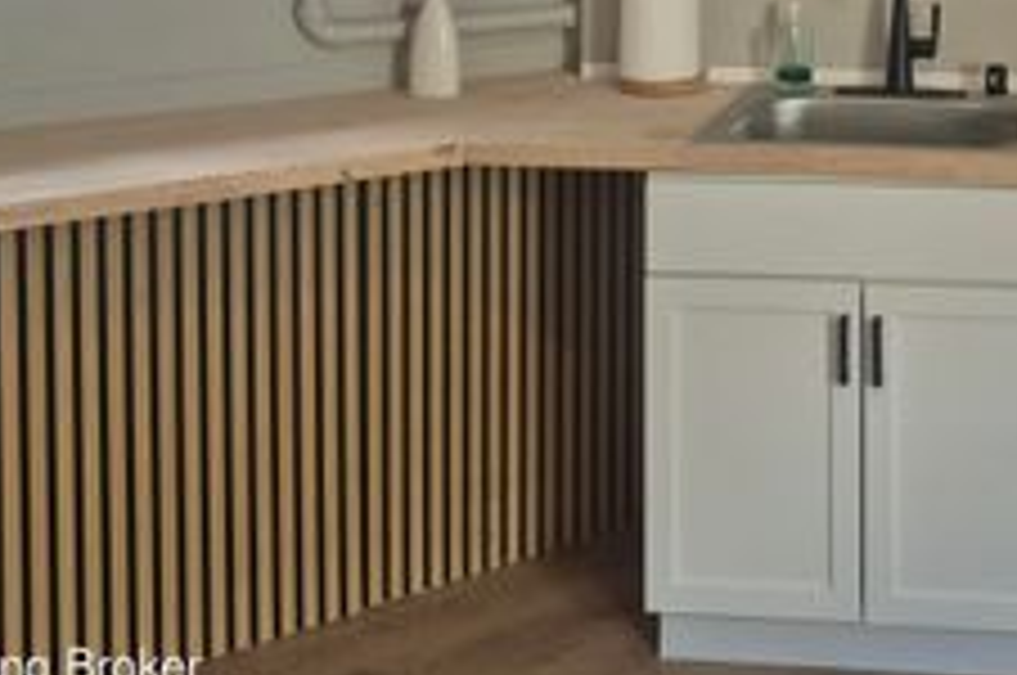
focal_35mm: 53
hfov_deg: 35.7
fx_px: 1495
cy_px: -101
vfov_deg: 23.6
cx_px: 882
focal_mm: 5.4
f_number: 1.8
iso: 160
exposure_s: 1/120
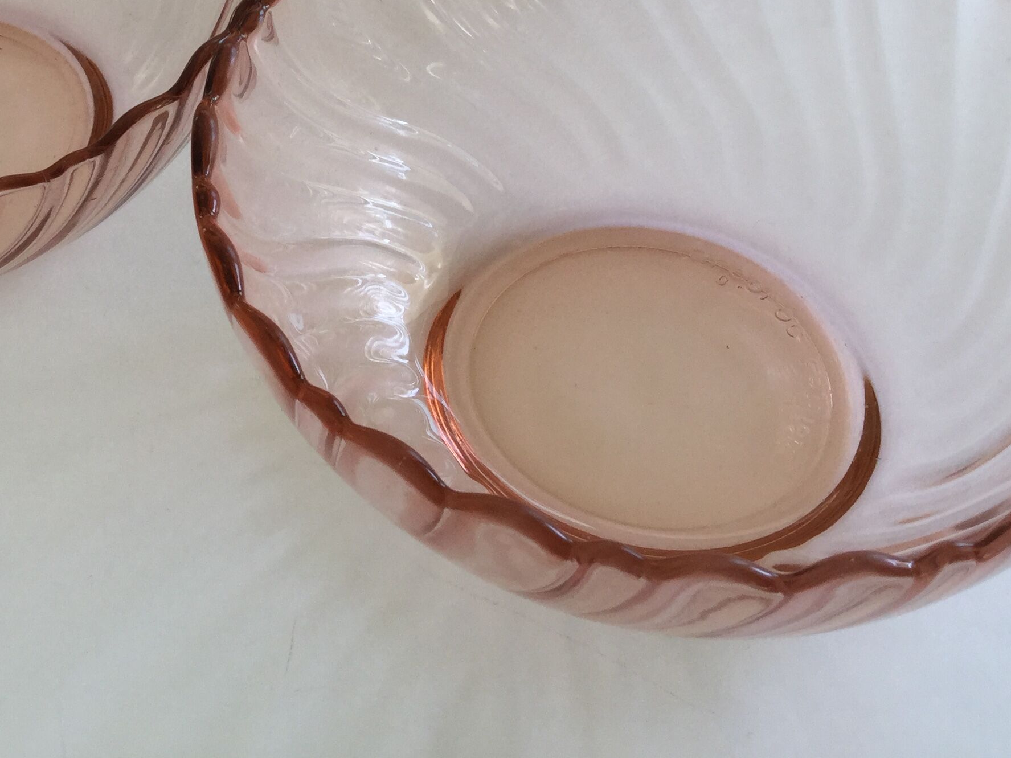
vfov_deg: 24.8
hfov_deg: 33.4
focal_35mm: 57
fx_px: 1665
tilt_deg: -39.3
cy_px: 65
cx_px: 319
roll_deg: +2.9
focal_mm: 3.3
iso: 32
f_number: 2.4
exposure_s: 1/100
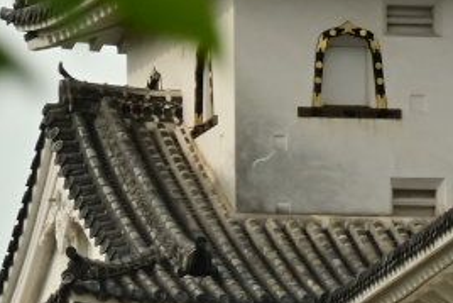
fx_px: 22271
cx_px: 1285
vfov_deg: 0.8
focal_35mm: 1769
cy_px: 388
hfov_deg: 1.2
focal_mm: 195
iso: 100
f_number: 22
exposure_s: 1/40
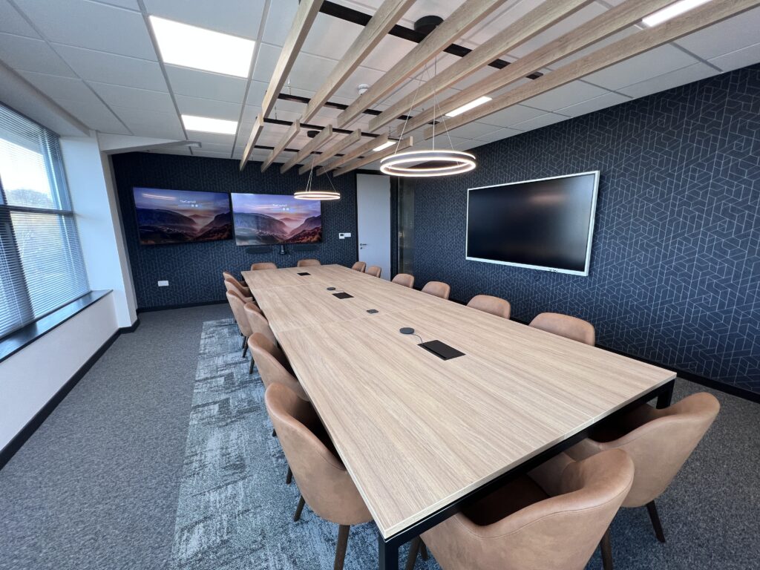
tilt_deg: -11.6
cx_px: 380
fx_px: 285
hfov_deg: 106.2
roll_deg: +0.7
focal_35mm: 13
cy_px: 285
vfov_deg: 89.9
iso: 80
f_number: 1.8
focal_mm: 1.57
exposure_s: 1/100
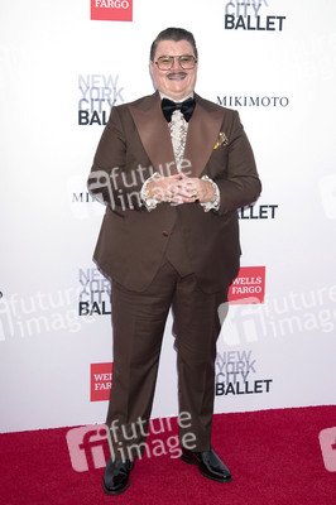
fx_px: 673
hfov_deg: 28.0
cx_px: 168
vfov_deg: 41.1
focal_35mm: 48
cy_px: 252
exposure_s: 1/200
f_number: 5.6
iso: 500
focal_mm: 48
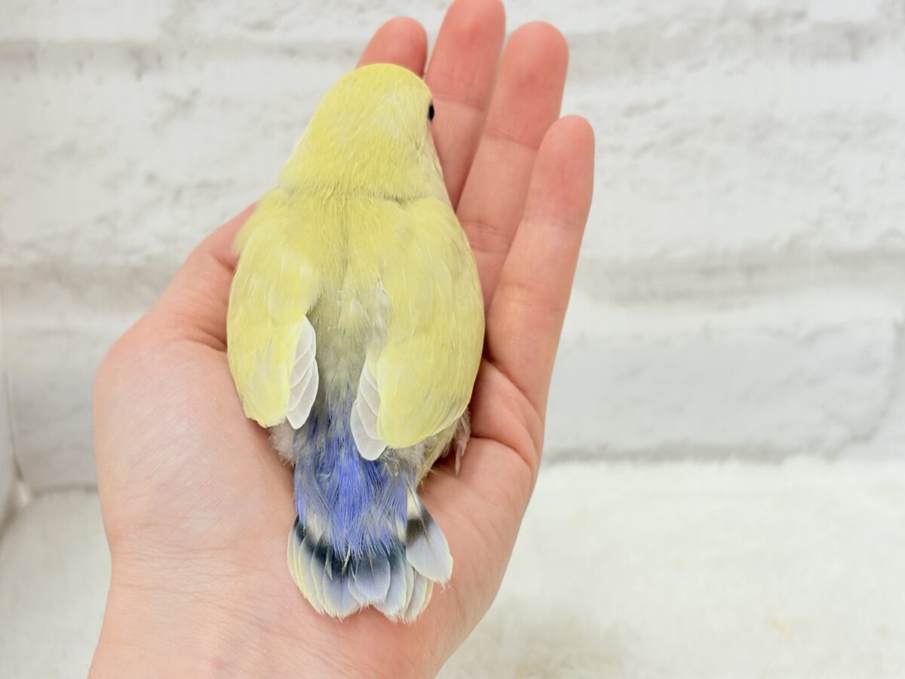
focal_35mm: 52
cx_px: 452
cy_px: 340
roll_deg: +0.8
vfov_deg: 28.0
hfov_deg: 36.8
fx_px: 1359
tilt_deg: -17.7
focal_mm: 5.96
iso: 80
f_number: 1.6
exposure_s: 1/100
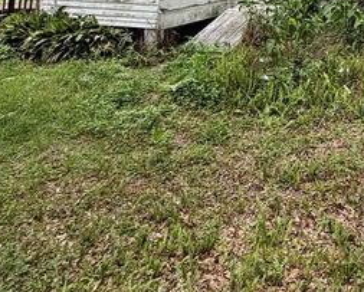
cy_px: -90
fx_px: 388
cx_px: 319
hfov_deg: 46.0
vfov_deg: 31.5
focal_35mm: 36
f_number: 2.2
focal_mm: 2.22
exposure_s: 1/510
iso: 40
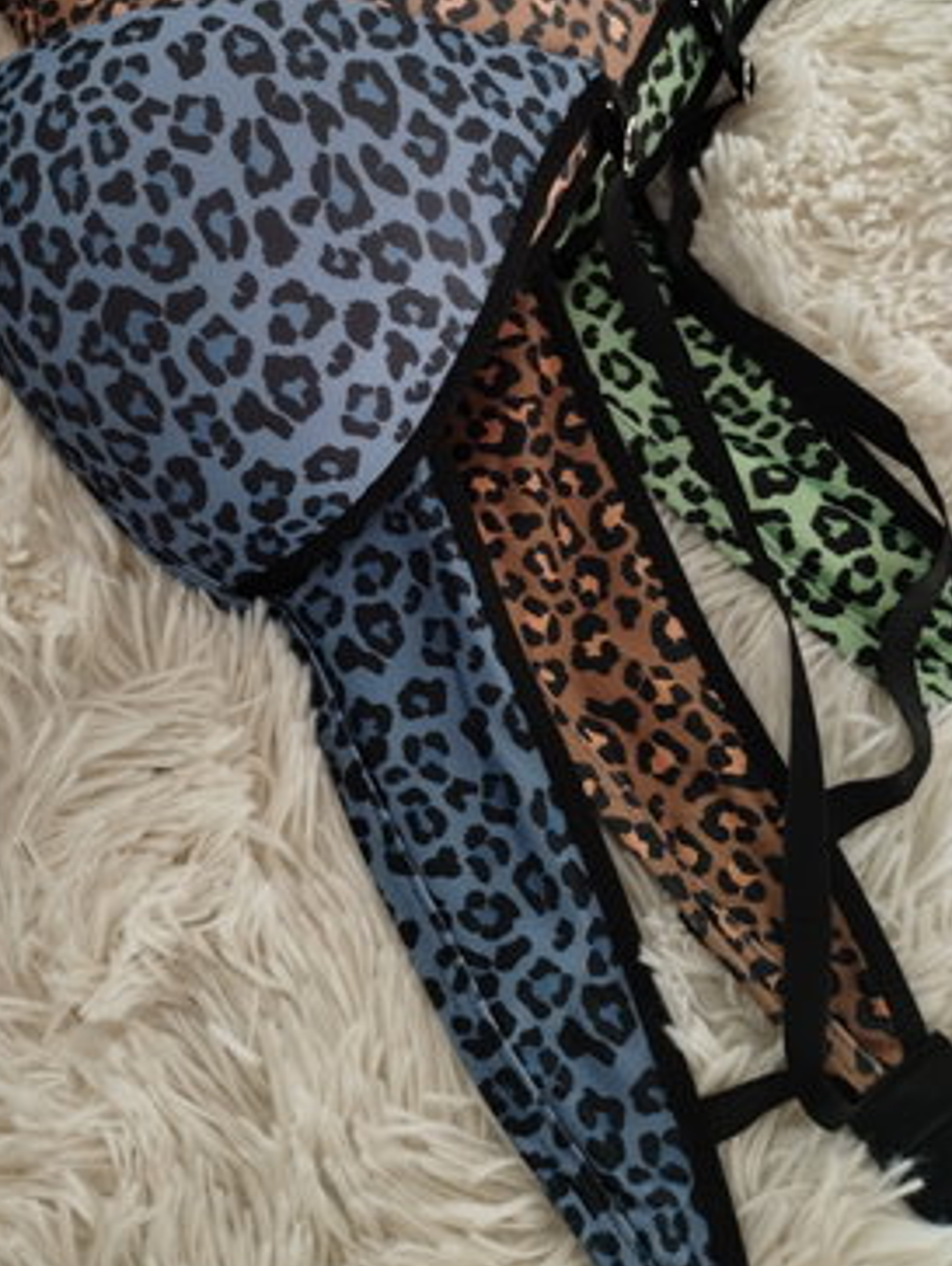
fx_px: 1501
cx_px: 262
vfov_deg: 44.9
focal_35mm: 41
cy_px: 392
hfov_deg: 34.6
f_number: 1.8
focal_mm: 4.27
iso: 353
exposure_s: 1/50
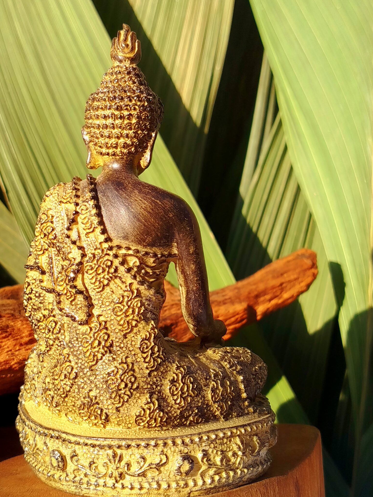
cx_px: 153
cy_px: 255
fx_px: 862
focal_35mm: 60
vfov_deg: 32.2
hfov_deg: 24.4
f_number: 1.7
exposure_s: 1/718
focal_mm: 5.31
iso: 50
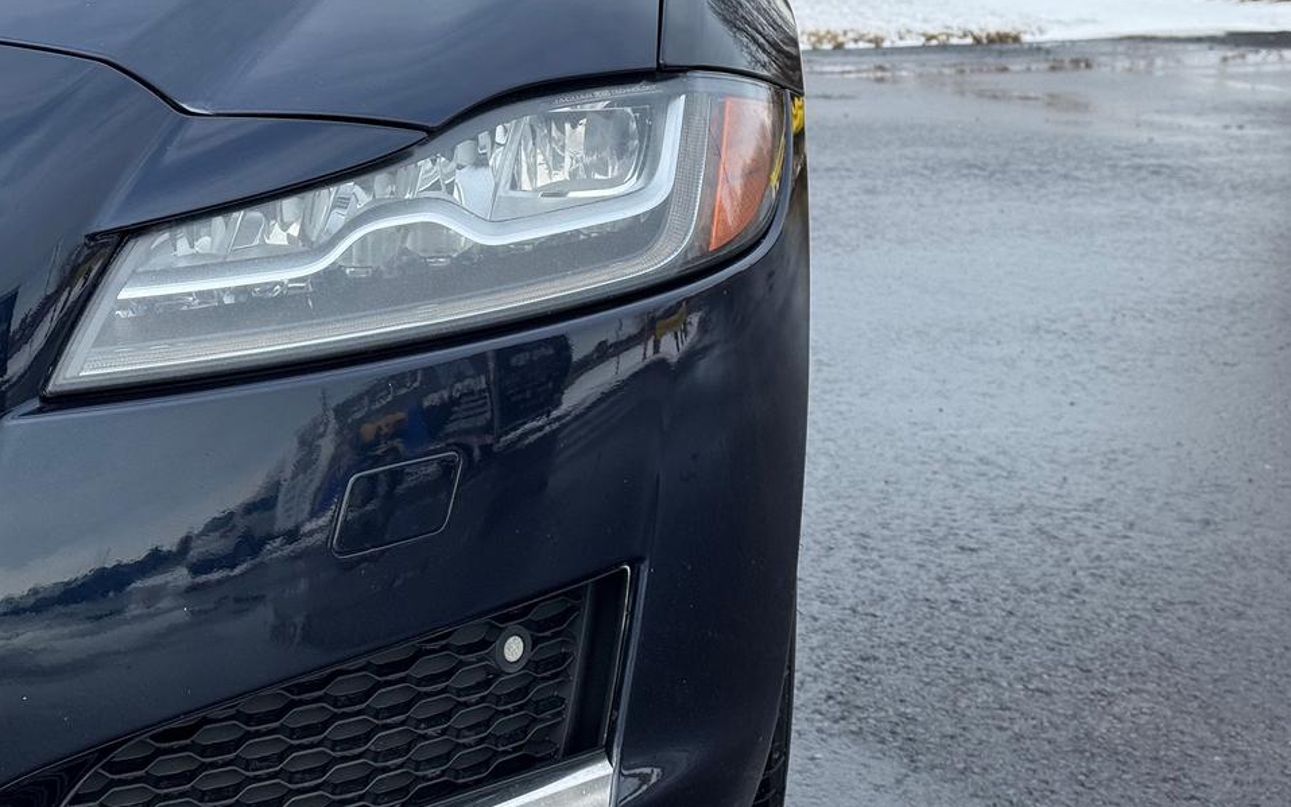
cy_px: 190
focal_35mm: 68
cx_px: 538
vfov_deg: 19.0
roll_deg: -0.7
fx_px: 2393
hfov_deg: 30.1
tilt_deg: -8.6
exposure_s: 1/1490
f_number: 1.78
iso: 64
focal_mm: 6.76
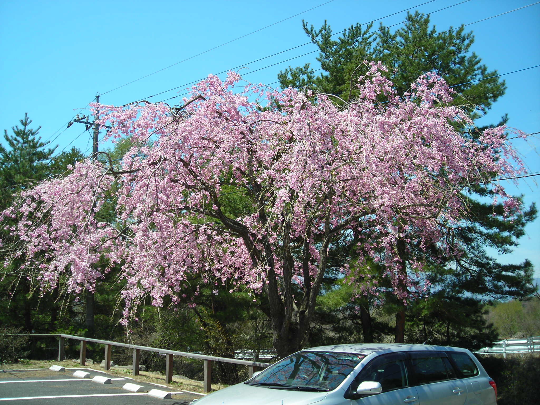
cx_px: 270
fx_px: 593
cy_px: 202
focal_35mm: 38
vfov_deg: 37.7
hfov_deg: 49.0
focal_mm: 6.3
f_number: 3.2
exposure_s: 1/456
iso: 50
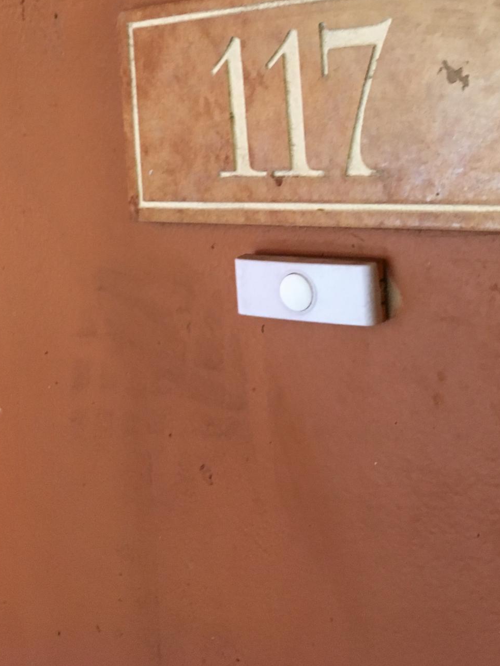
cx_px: 290
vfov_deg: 40.9
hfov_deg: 32.1
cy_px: 173
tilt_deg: +1.0
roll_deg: +2.1
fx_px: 867
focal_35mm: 45
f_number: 2.2
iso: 200
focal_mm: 4.15
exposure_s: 1/17
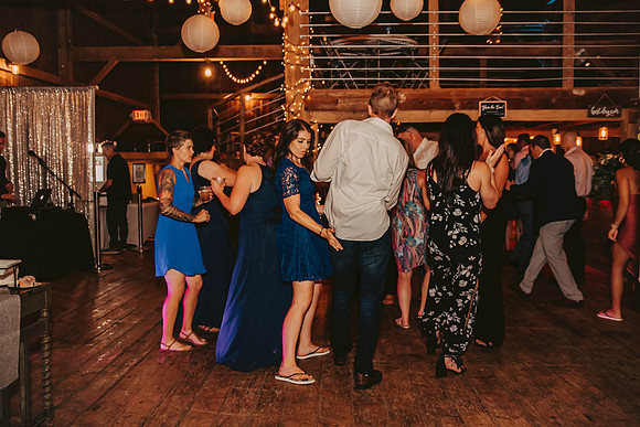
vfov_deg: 41.2
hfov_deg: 58.8
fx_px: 568
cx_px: 320
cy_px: 214
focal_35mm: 32
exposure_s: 1/125
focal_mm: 28
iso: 1250
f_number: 2.8
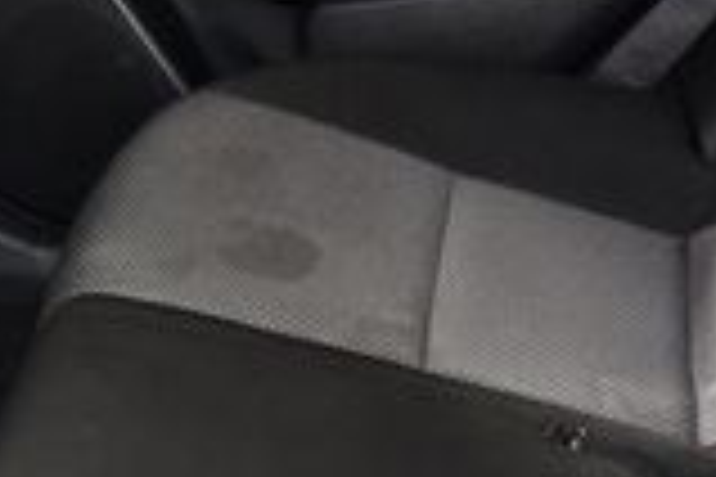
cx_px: 324
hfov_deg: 18.8
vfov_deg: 12.5
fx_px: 2168
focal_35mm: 109
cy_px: 394
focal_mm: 18
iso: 1250
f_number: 4
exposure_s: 1/125
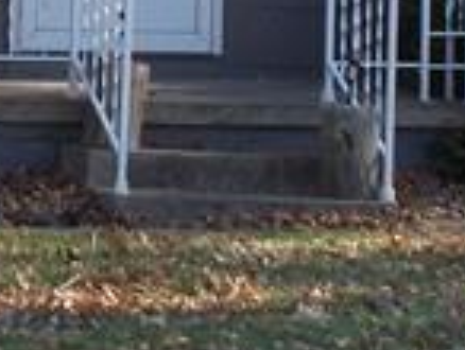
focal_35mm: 273
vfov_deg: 5.4
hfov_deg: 7.2
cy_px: -274
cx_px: -150
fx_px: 3673
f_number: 3.9
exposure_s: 1/160
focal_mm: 6.9
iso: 80
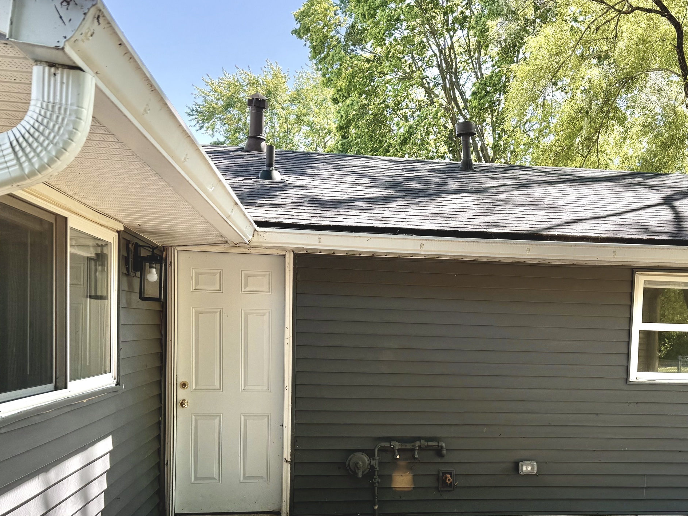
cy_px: 369
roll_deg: -2.5
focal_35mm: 39
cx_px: 443
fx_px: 775
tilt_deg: -2.7
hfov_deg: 47.3
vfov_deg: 36.2
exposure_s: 1/831
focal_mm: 6.76
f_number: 1.78
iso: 80
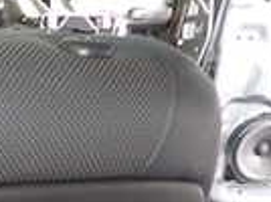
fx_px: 875
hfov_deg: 16.0
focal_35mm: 112
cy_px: 384
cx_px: -150
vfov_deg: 12.0
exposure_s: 1/30
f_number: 2
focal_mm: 4.5
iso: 200
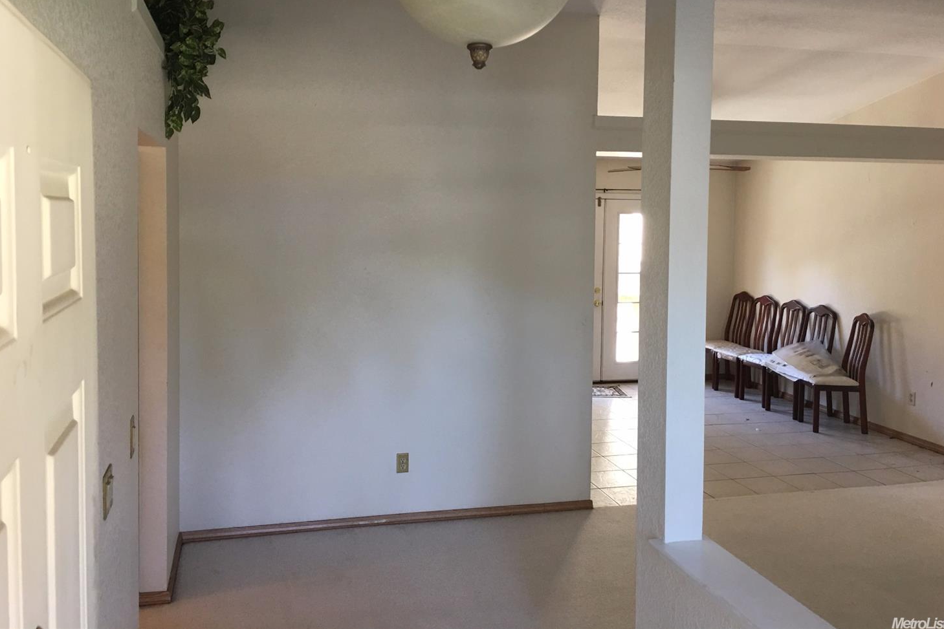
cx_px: 471
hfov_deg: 60.3
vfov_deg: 42.2
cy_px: 267
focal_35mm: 31
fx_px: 813
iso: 40
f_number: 2.2
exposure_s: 1/15
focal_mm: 4.15
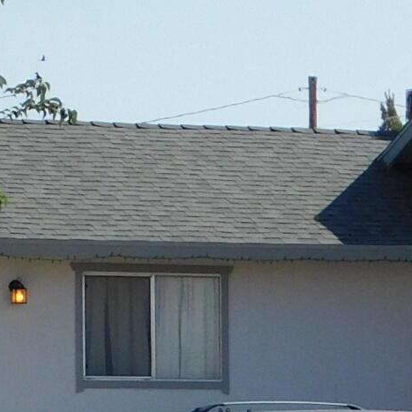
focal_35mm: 403
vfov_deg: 4.3
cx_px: 979
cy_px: 441
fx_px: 5427
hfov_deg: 4.3
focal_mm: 12.6
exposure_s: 1/800
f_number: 4.3
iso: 125
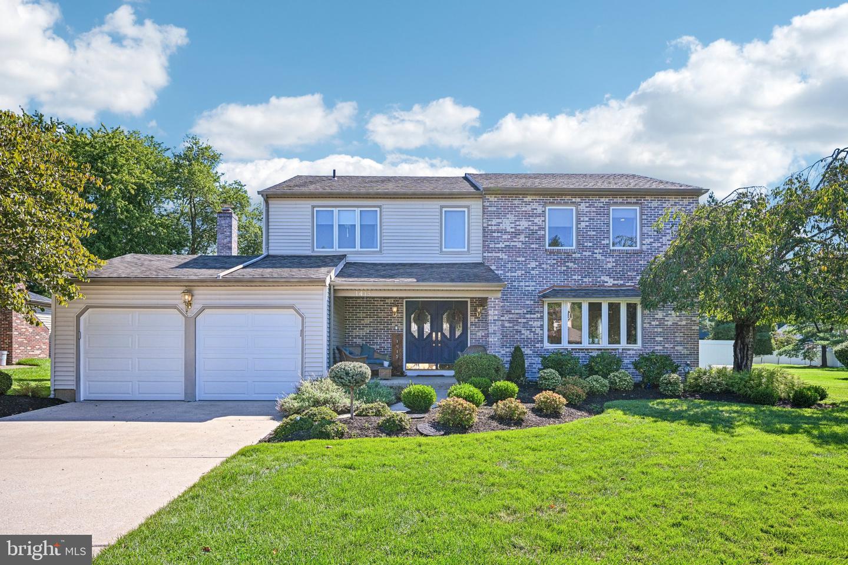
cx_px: 424
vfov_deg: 59.5
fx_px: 495
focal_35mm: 21
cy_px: 282
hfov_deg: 81.2
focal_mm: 21
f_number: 8
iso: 800
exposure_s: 1/800
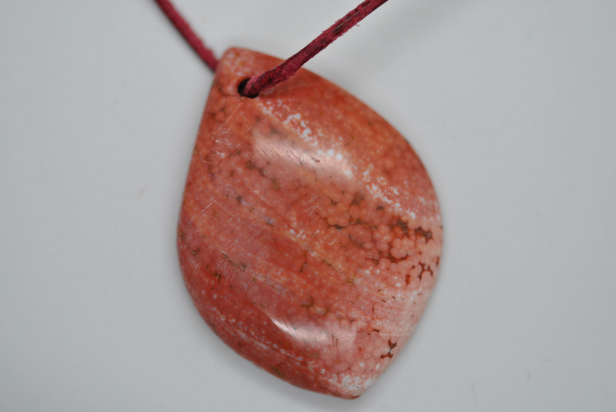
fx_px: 2698
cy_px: 206
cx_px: 308
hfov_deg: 13.0
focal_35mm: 158
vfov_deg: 8.7
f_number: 4.5
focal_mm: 105
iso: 200
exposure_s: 1/320
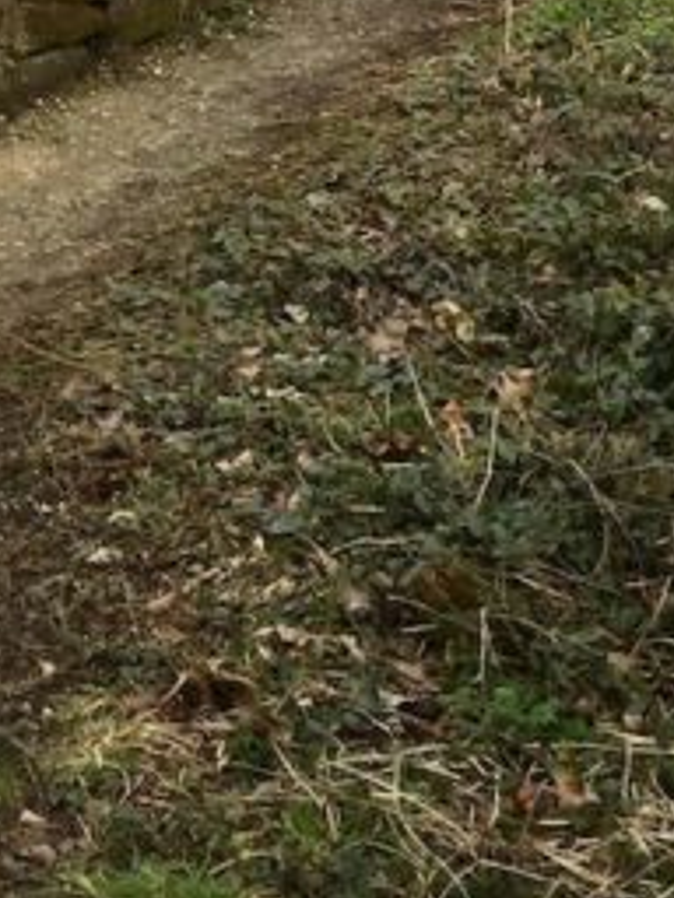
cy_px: -610
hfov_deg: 12.7
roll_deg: +0.8
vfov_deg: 15.2
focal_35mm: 116
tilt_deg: +9.0
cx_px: 140
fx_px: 3011
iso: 32
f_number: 2.2
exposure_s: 1/824
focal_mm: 4.15
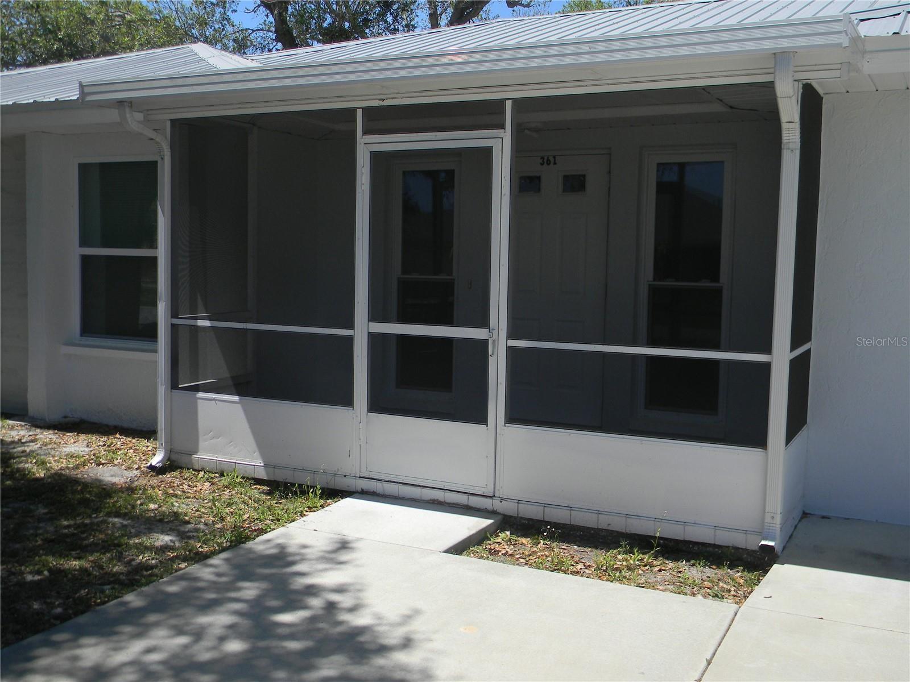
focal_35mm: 36
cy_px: 341
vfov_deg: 39.7
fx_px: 946
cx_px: 455
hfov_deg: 51.4
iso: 80
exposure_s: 1/782
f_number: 3.7
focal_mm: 6.4
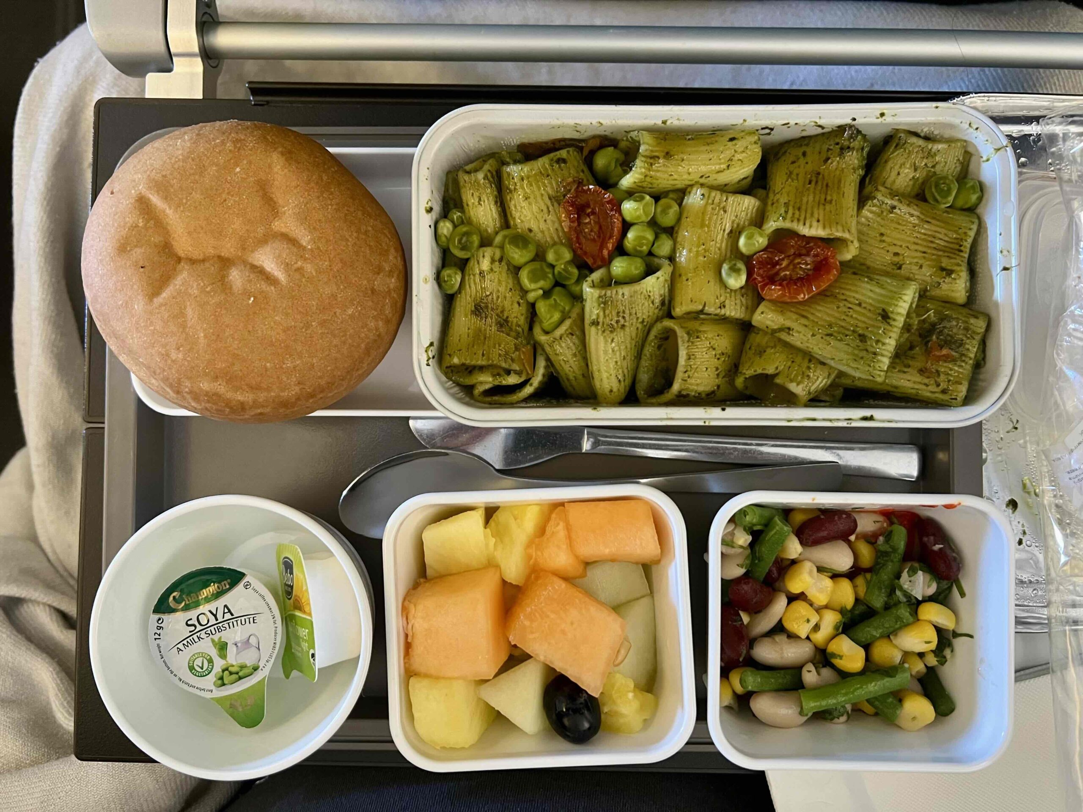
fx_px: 813
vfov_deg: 53.1
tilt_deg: -88.6
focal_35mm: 26
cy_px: 406
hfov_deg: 67.3
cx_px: 542
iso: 500
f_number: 1.5
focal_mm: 5.7
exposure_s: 1/38
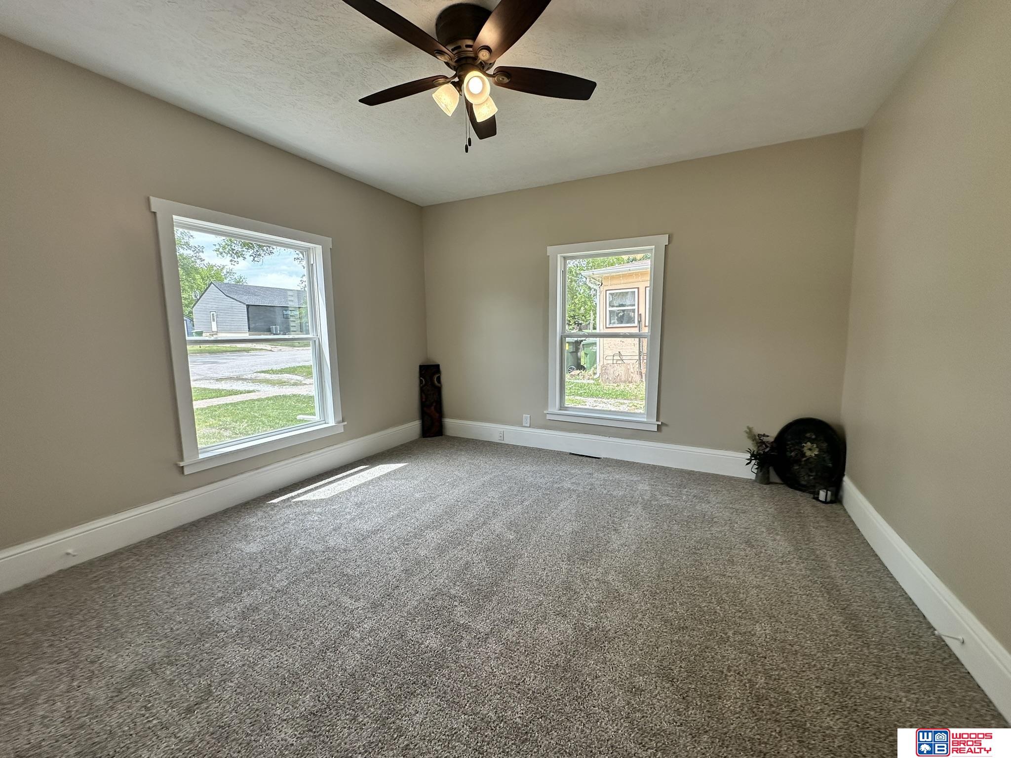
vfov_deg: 85.7
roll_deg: +0.4
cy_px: 379
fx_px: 409
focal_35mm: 14
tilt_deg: -6.3
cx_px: 506
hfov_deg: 102.1
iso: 40
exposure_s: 1/203
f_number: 2.2
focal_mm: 2.22
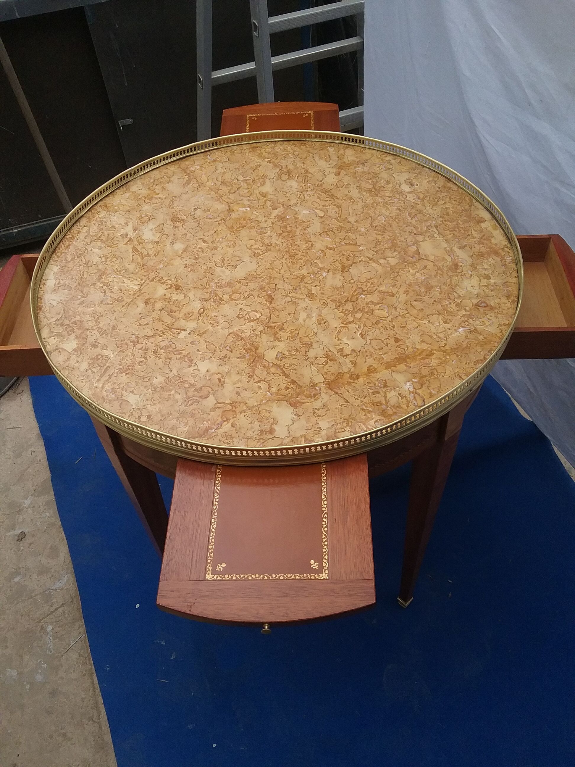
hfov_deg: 45.4
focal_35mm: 31
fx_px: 687
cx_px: 288
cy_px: 384
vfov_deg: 58.4
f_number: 2.2
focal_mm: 3.3
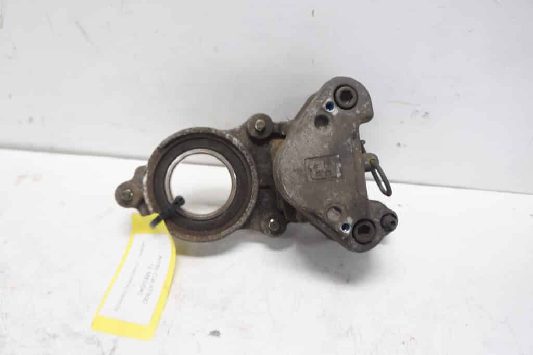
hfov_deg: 67.4
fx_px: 400
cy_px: 178
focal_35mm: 27
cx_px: 266
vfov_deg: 47.9
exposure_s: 1/60
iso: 250
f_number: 4
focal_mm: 18
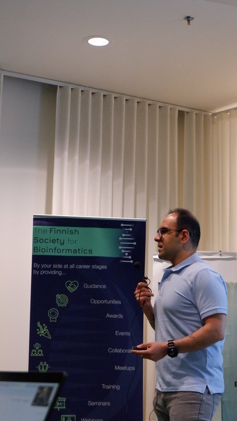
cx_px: 171
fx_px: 805
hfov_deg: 16.7
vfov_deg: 29.3
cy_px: 230
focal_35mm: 72
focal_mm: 36.3
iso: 4000
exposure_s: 1/160
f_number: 5.2
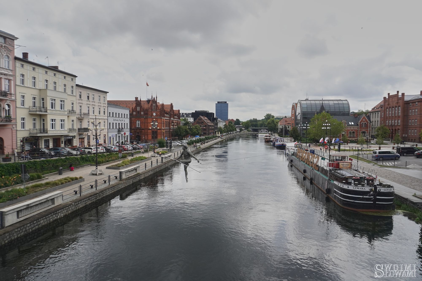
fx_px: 281
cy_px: 140
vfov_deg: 53.1
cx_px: 211
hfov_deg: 73.7
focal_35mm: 24
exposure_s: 1/1600
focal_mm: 16
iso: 500
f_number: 5.6
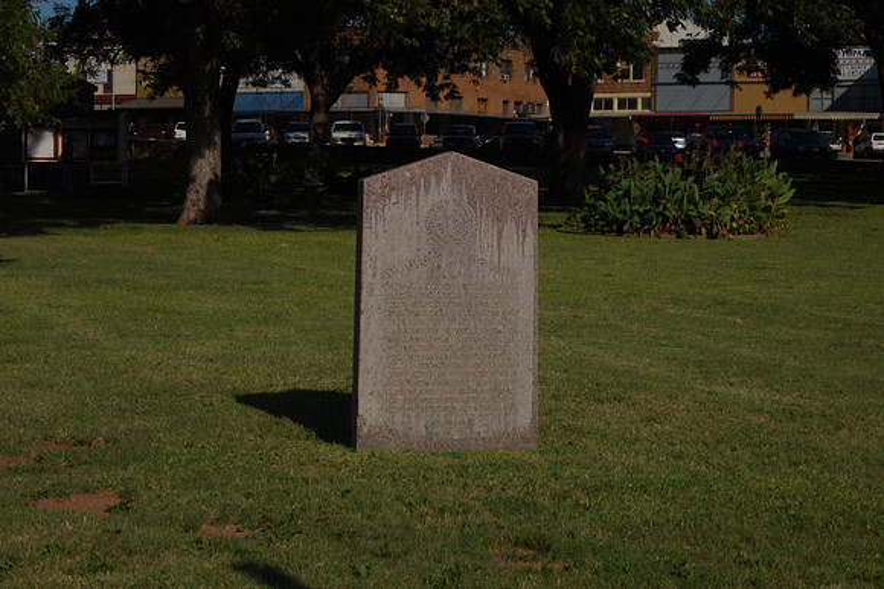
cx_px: 442
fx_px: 1767
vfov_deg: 18.9
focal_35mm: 72
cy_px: 294
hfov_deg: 28.1
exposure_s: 1/400
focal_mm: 48
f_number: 29
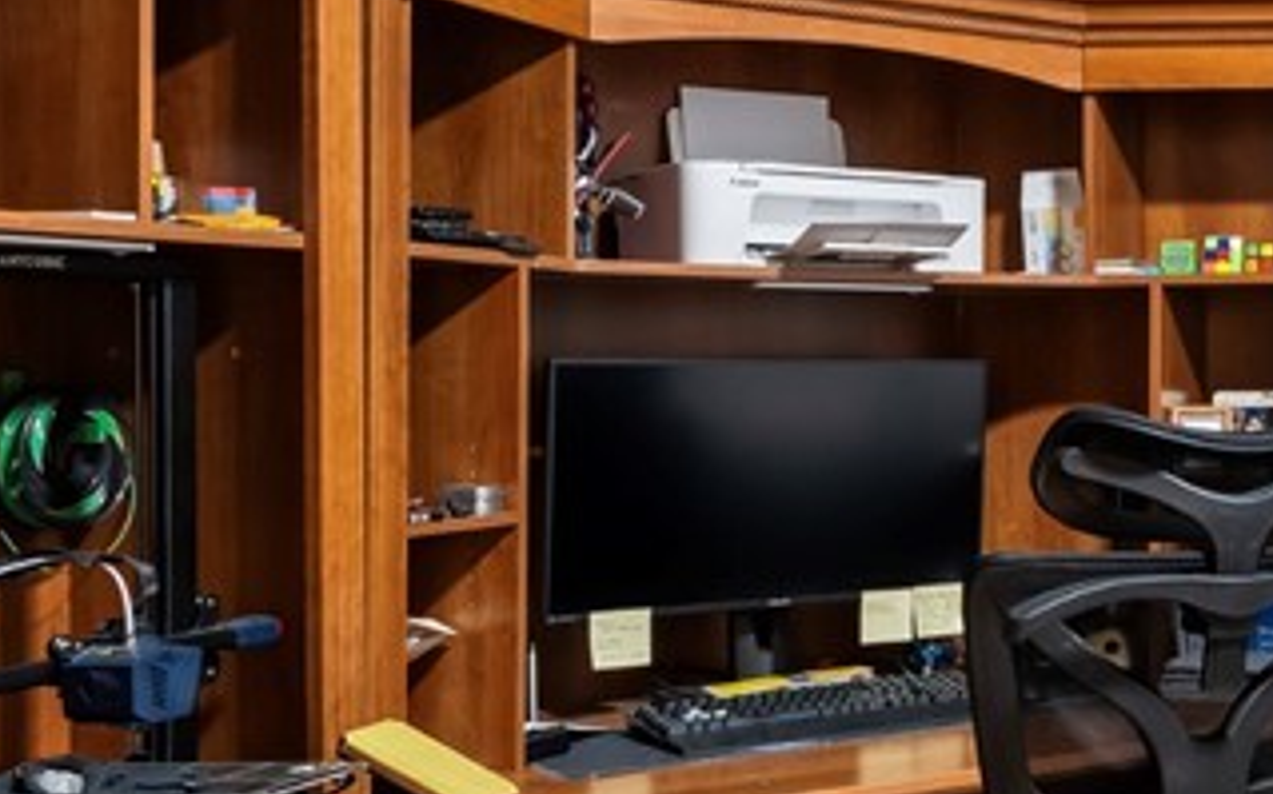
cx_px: 1728
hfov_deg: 27.6
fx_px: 2046
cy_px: 355
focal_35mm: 59
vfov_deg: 22.0
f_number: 8
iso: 400
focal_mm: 17
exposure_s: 1/1.67
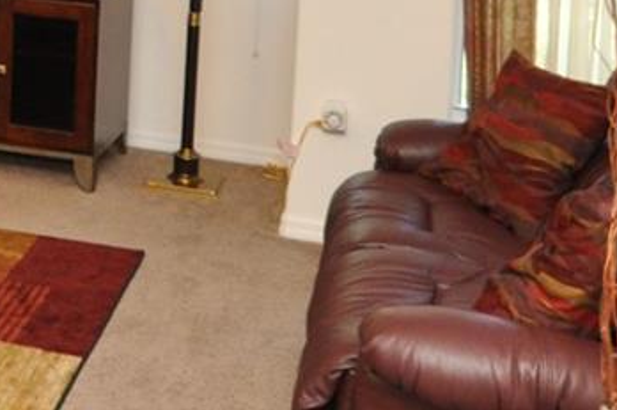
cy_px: -151
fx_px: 1181
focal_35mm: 69
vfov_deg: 18.1
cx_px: -78
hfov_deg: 26.7
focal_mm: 10
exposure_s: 1/60
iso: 800
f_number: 4
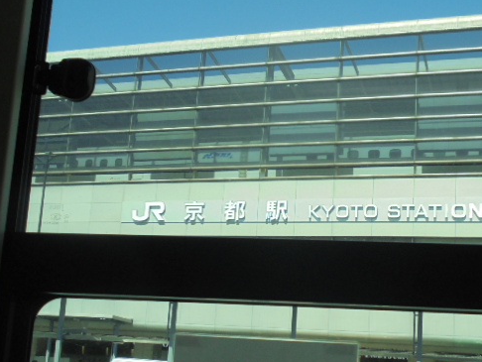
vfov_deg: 29.1
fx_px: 697
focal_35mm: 50
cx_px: 281
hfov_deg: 38.1
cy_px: 216
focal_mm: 6.9
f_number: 4.2
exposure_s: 1/250
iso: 100
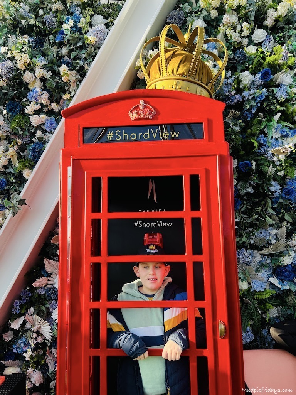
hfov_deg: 53.1
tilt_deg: +7.8
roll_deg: +1.5
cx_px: 148
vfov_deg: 67.3
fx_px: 296
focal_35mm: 26
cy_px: 198
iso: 50
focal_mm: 5.7
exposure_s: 1/411
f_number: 1.5
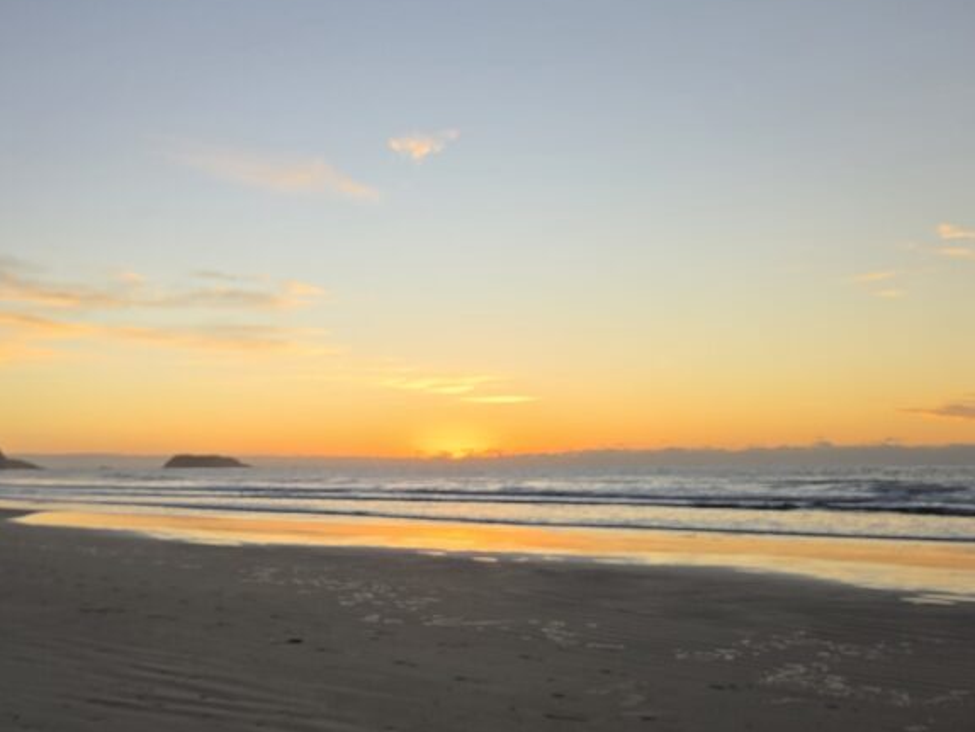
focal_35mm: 41
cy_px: 436
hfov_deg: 43.9
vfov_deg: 35.0
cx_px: 216
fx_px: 1155
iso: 80
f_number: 1.8
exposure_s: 1/1205
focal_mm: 5.4
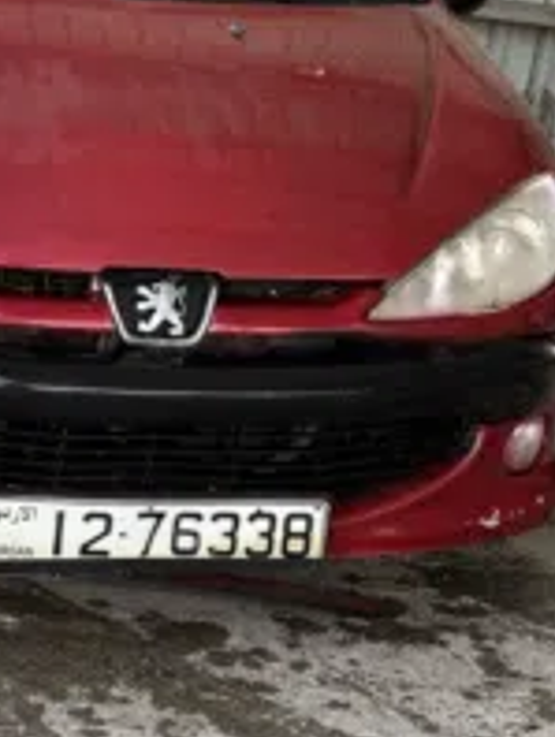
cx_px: 45
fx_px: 2240
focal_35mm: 105
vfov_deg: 18.7
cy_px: 268
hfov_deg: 14.0
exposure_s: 1/150
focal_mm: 5.96
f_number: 1.6
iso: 25
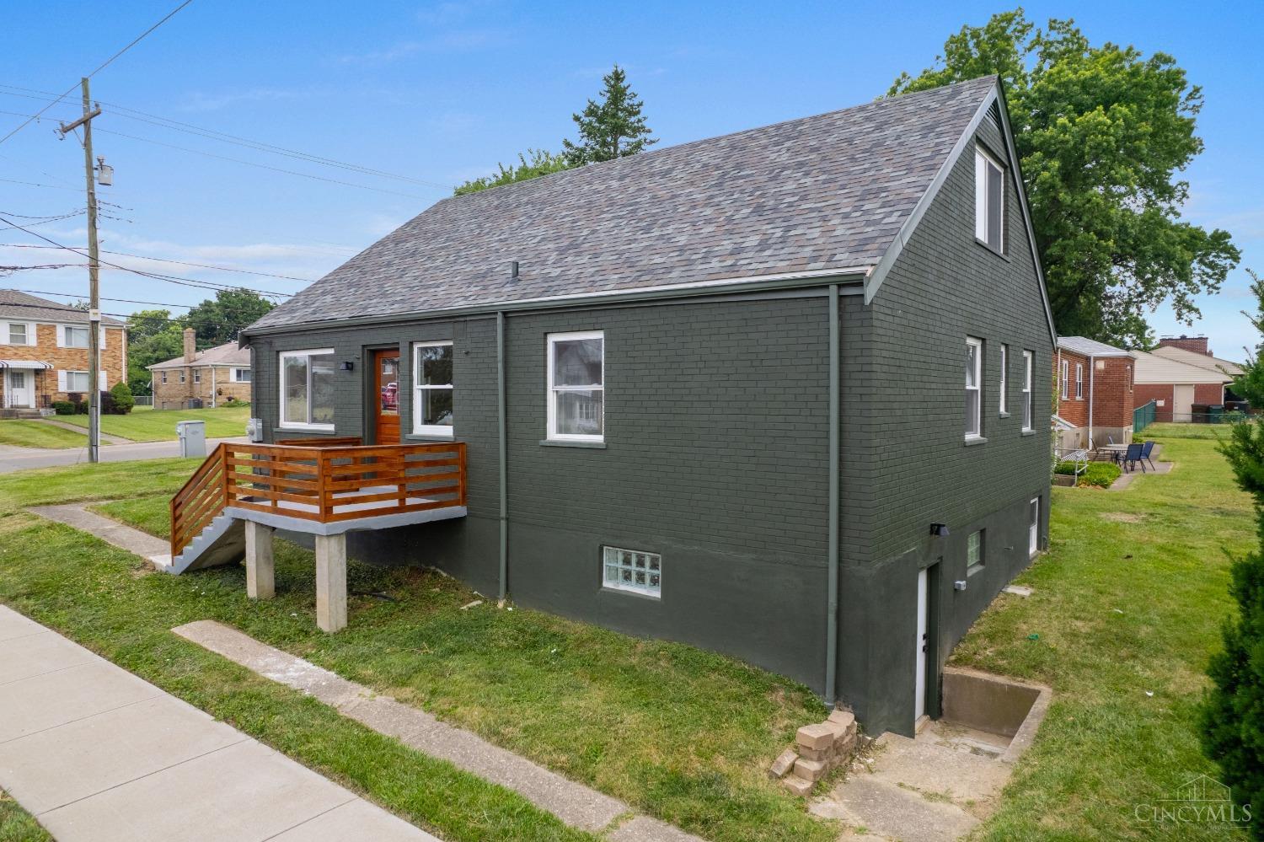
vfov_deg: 57.2
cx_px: 632
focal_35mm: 22
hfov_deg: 78.6
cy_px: 421
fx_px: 772
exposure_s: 1/350
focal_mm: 8.38
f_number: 2.8
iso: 100
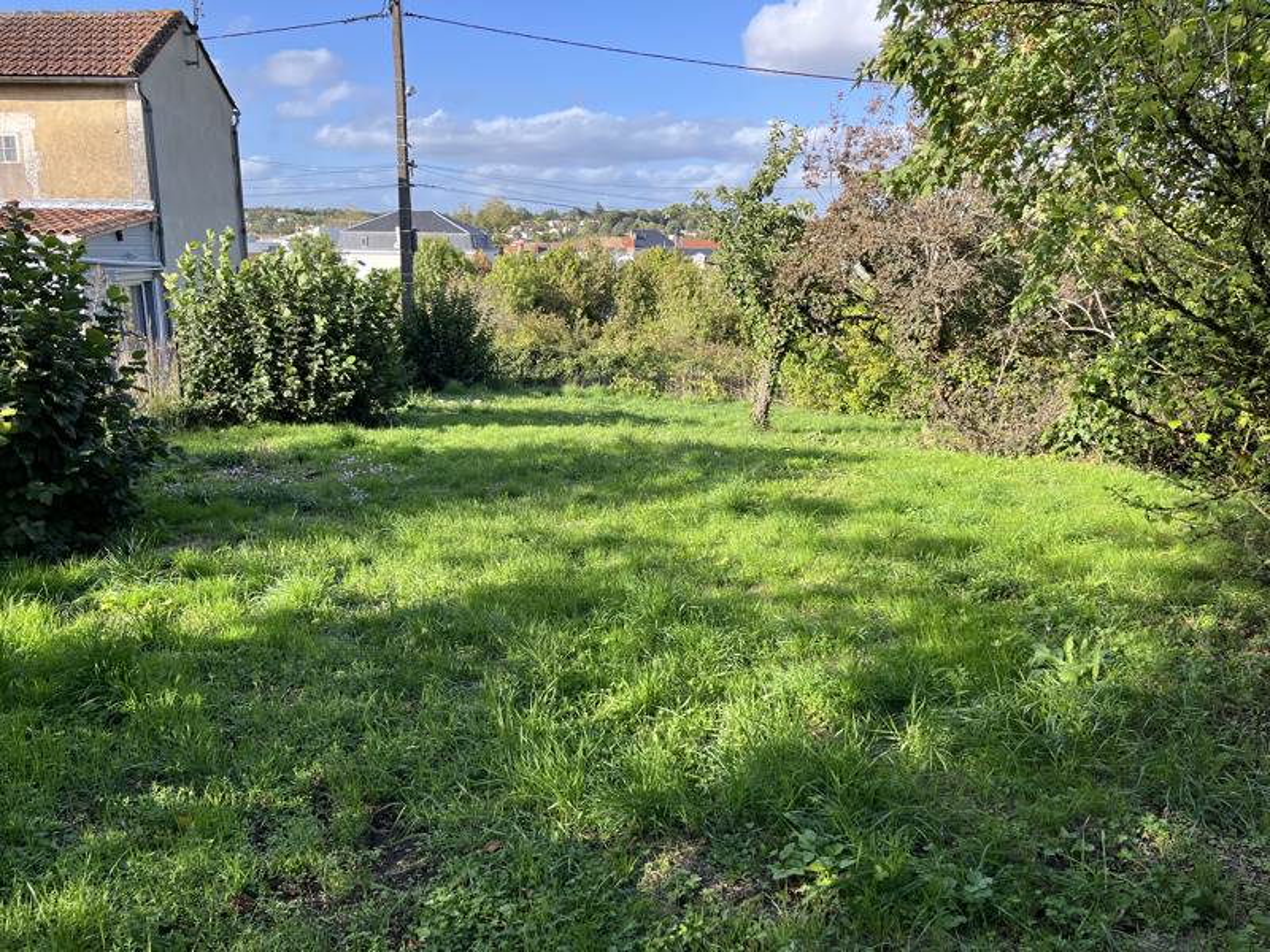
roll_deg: -1.0
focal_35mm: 26
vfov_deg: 53.1
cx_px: 635
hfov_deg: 67.3
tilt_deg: -14.2
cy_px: 476
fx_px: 954
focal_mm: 5.1
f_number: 1.6
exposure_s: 1/951
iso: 50
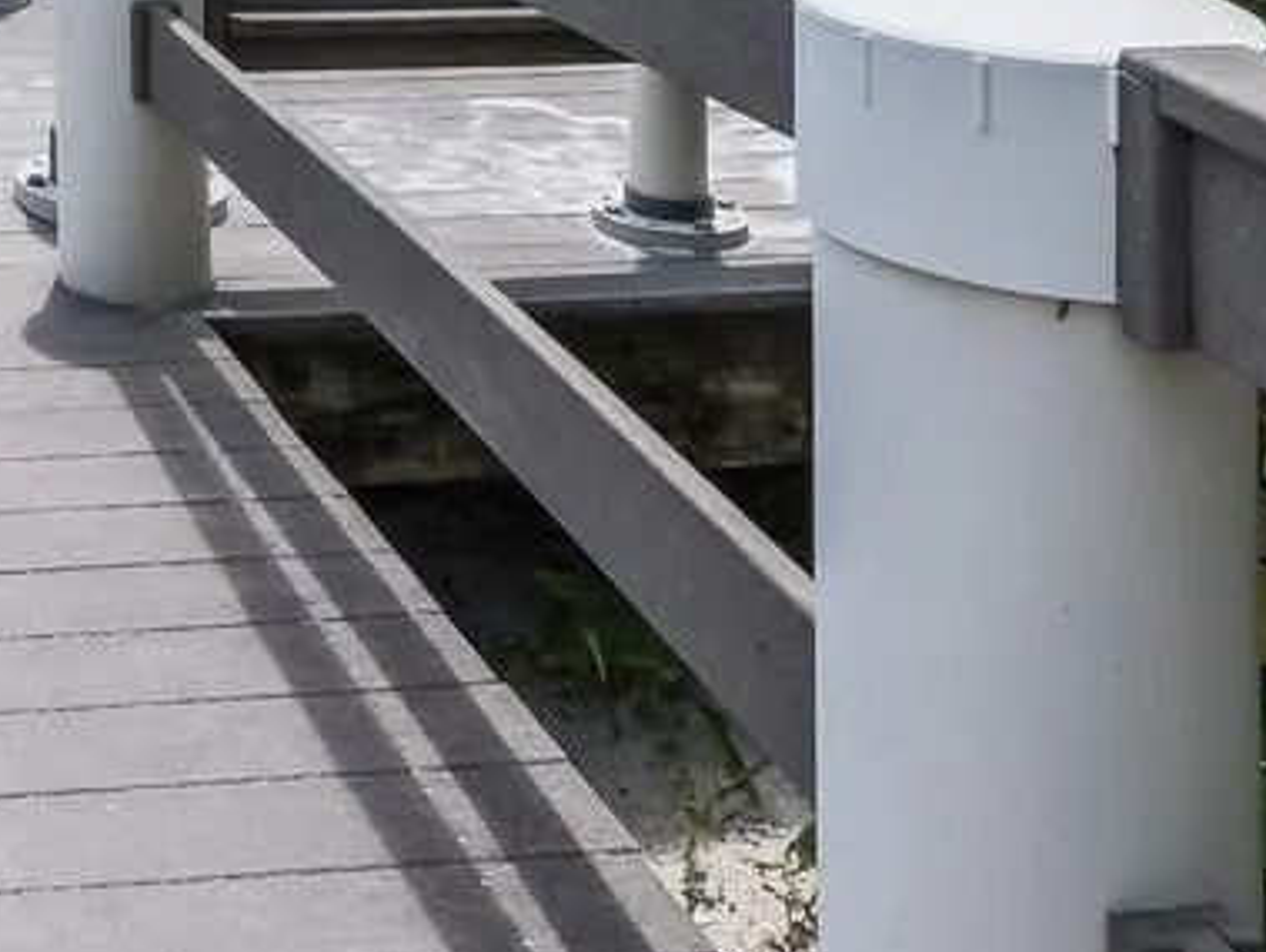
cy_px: -494
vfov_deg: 20.9
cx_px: -322
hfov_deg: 27.8
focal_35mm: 59
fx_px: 2160
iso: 400
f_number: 8
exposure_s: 1/640
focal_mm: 7
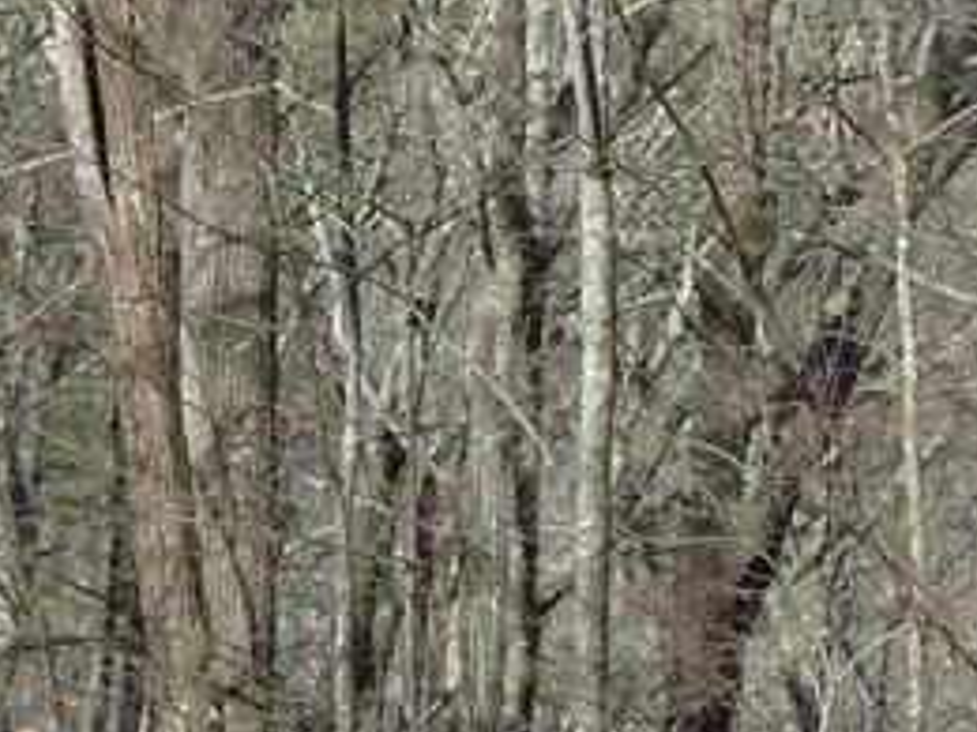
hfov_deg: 5.2
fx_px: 10669
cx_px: 1458
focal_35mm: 378
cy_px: 15
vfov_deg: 3.9
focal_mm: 15.8
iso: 80
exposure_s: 1/250
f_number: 4.3
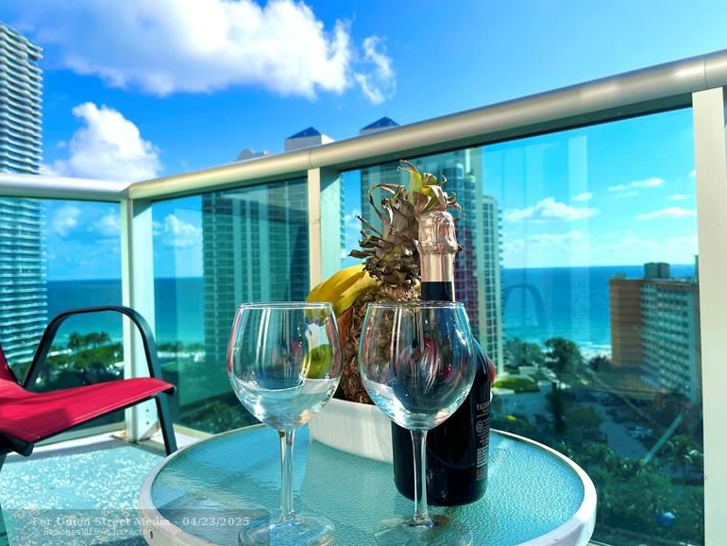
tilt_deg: -0.4
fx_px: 567
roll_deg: +1.4
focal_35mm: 27
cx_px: 358
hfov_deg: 65.3
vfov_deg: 51.4
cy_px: 264
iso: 32
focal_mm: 5.1
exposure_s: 1/5618
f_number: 1.6
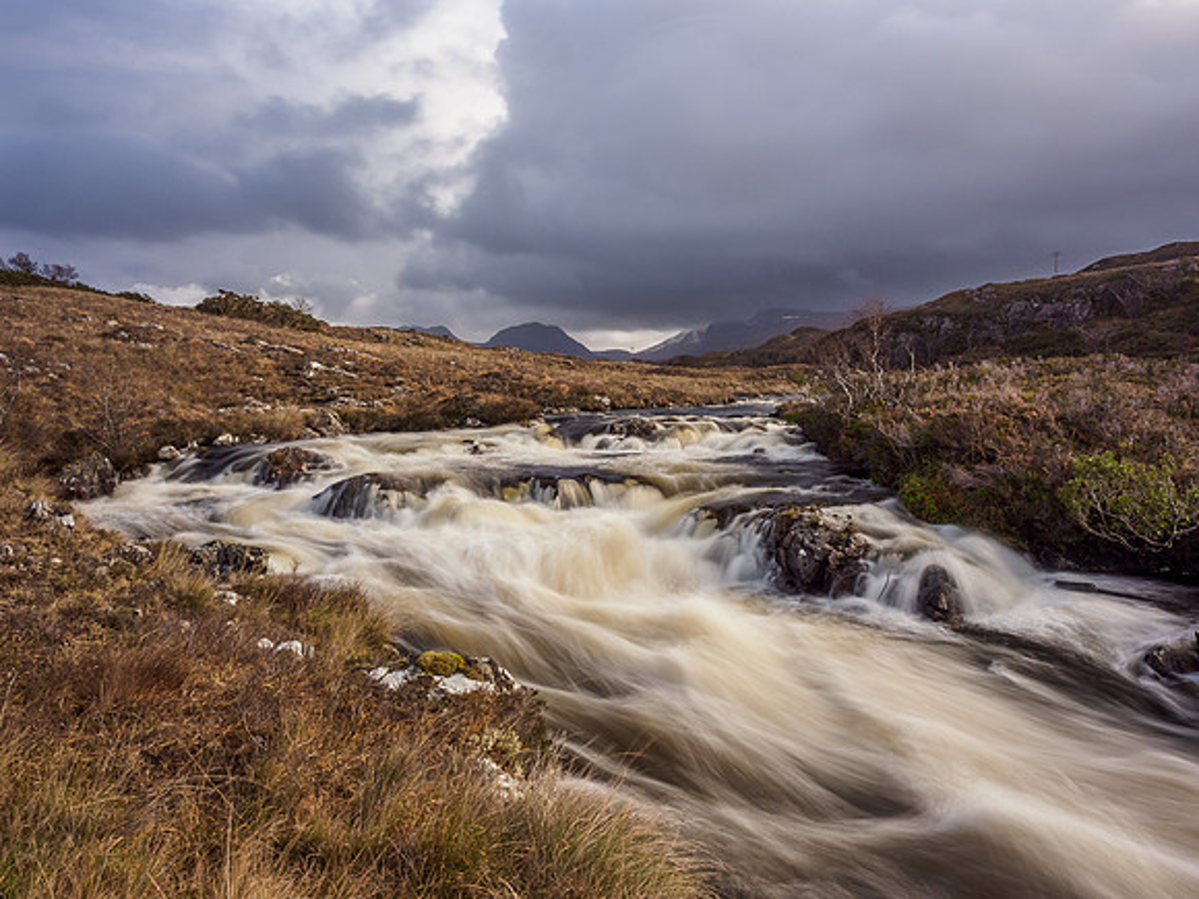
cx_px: 600
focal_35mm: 24
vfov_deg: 56.8
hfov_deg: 71.6
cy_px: 450
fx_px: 831
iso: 200
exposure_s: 1
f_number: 7.1
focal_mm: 12
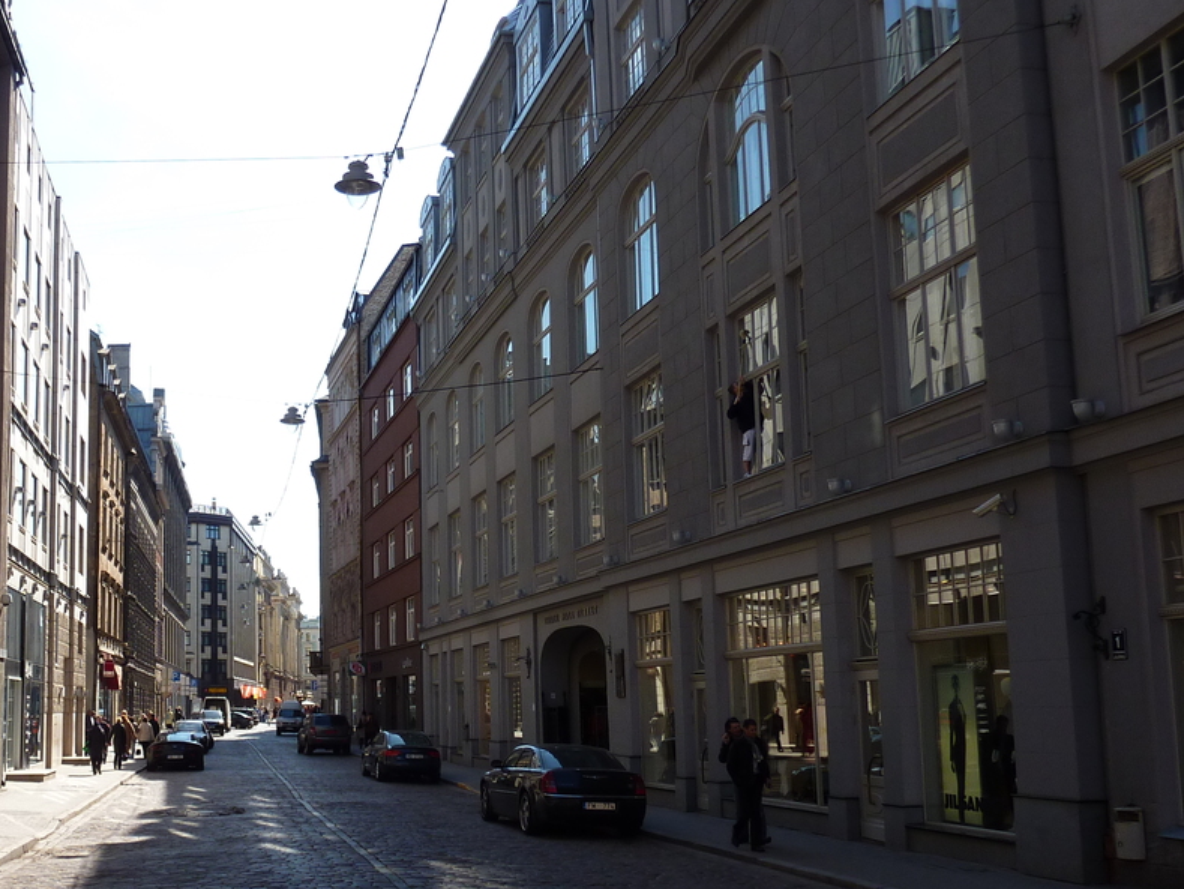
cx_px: 293
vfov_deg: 37.5
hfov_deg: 47.1
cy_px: 547
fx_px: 1300
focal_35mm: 38
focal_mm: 4.1
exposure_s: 1/320
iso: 80
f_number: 4
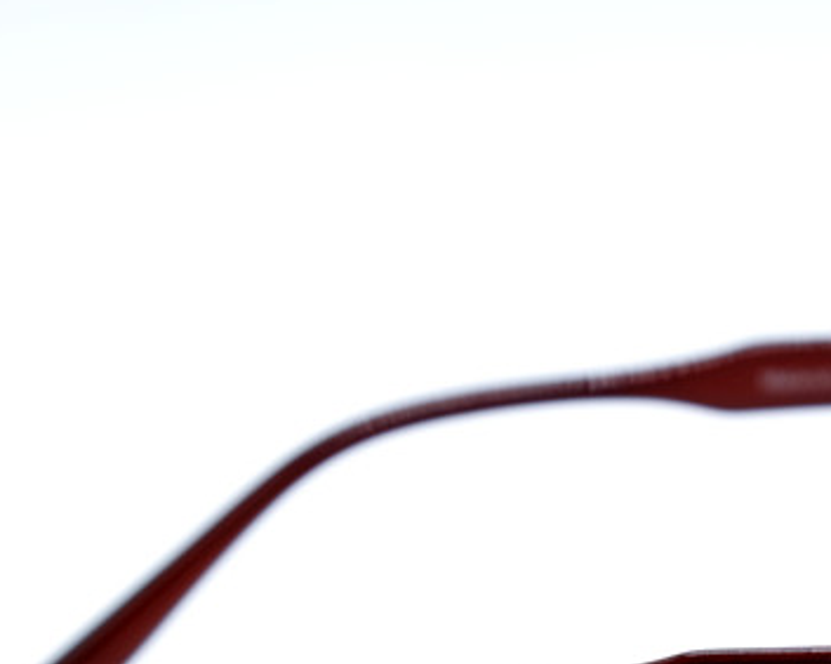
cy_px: 619
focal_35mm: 157
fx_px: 3859
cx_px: 718
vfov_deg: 9.8
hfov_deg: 12.2
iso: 160
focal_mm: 39
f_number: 5.6
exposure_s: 1/125
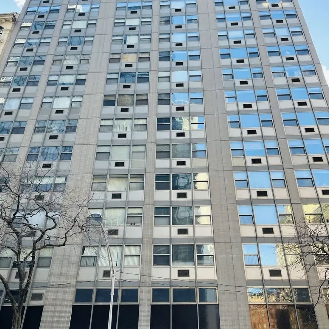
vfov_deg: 52.4
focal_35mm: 31
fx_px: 333
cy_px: 185
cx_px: 164
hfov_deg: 52.5
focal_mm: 5.1
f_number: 1.6
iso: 40
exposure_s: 1/272
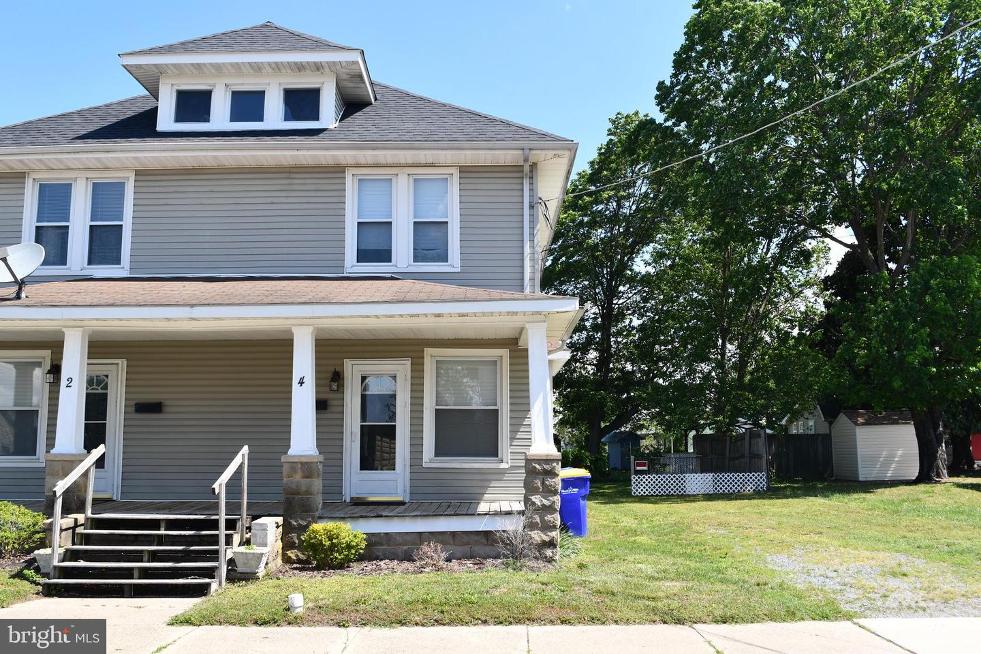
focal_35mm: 33
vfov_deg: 40.0
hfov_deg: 57.2
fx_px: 899
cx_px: 490
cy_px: 327
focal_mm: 22
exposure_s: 1/250
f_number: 8
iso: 180
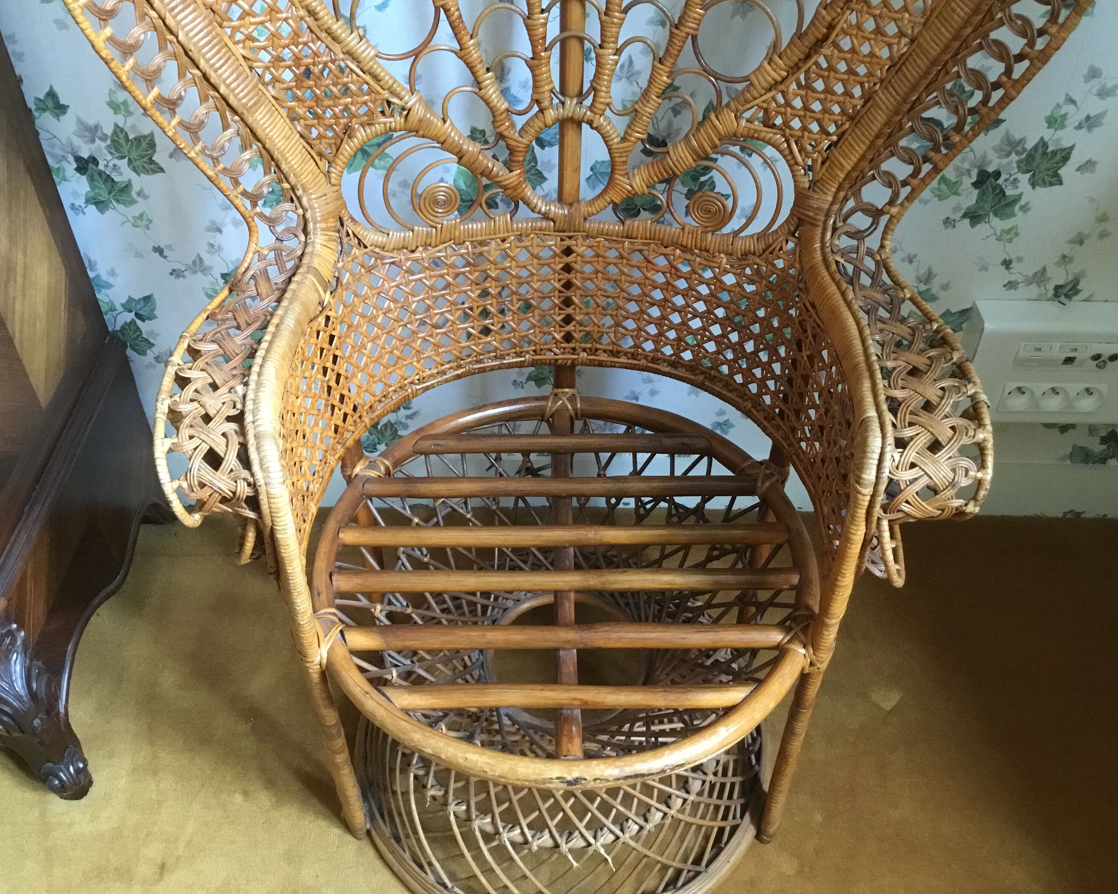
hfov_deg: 54.2
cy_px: 438
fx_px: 1092
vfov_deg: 44.5
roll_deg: +0.1
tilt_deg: -42.8
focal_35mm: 33
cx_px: 554
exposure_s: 1/25
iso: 200
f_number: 2.4
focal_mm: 3.3
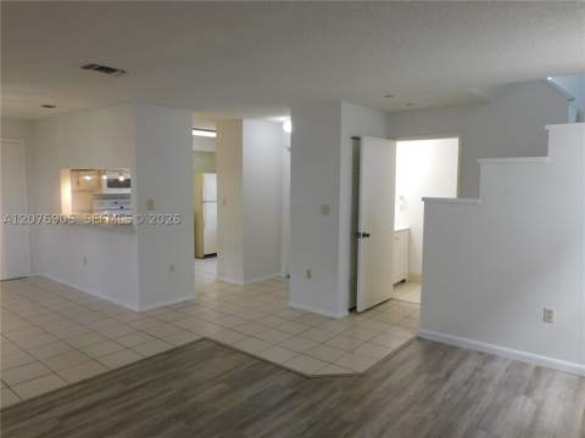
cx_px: 292
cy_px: 219
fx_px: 406
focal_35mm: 24
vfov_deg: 56.8
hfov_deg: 71.6
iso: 125
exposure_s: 1/40
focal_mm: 4.3
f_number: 3.3
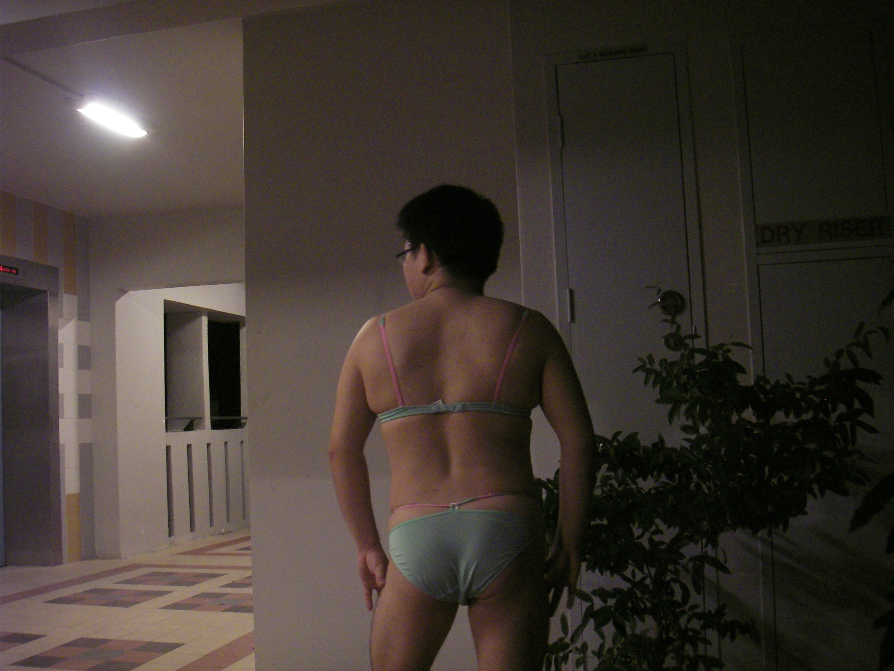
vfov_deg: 37.7
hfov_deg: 49.0
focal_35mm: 38
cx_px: 447
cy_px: 336
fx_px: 981
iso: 200
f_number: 3.3
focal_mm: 6.3
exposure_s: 1/4
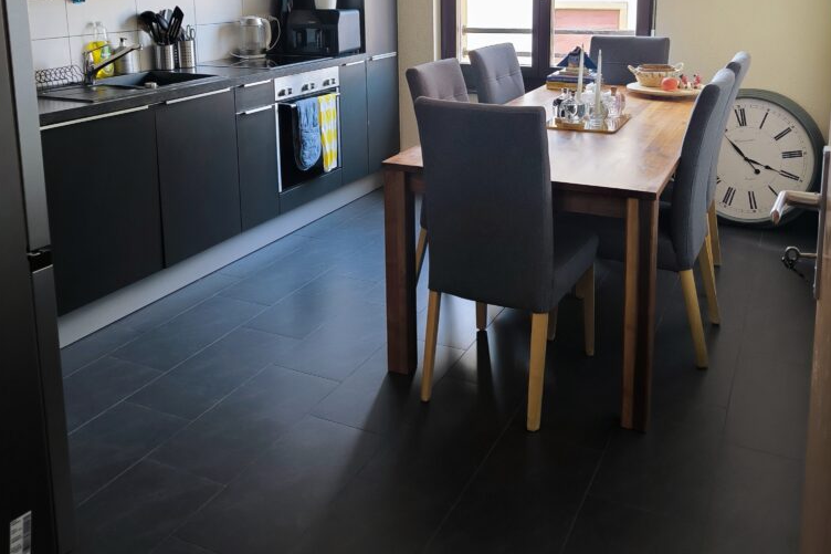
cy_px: 112
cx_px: 417
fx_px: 785
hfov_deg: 55.8
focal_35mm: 34
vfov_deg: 37.5
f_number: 1.9
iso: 320
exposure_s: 1/50
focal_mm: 6.92
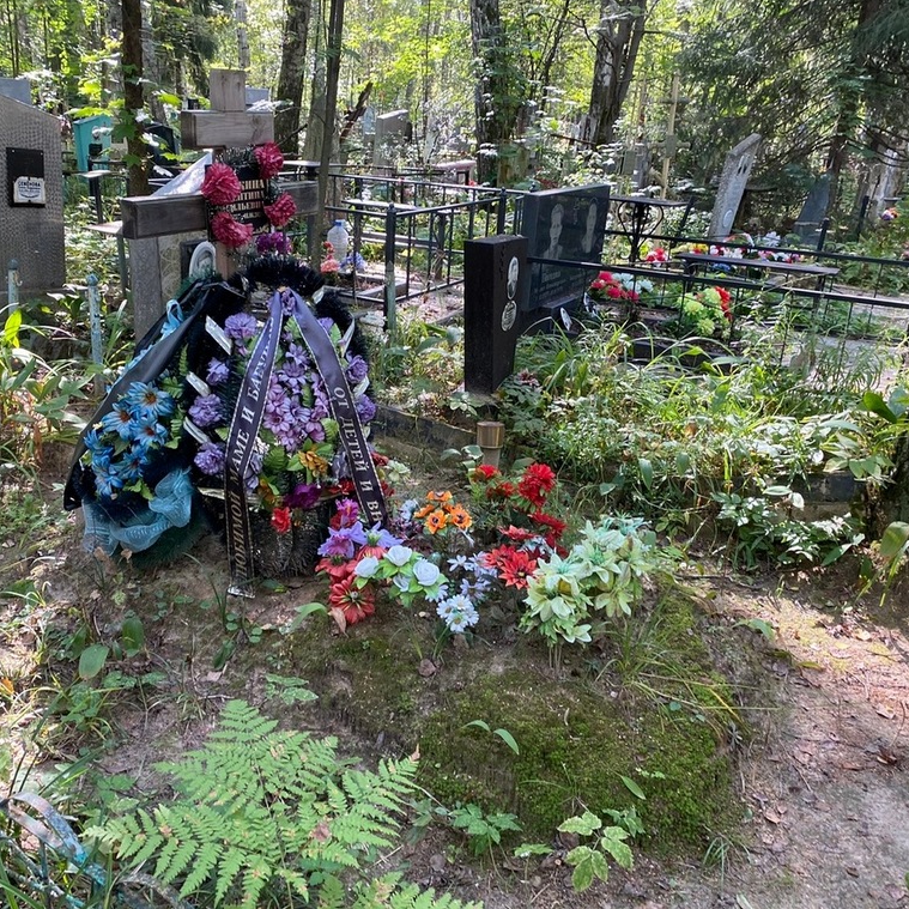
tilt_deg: -16.7
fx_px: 921
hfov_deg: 52.5
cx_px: 417
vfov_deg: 52.5
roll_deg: -3.5
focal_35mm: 31
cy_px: 450
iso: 125
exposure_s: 1/121
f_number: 1.8
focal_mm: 4.25
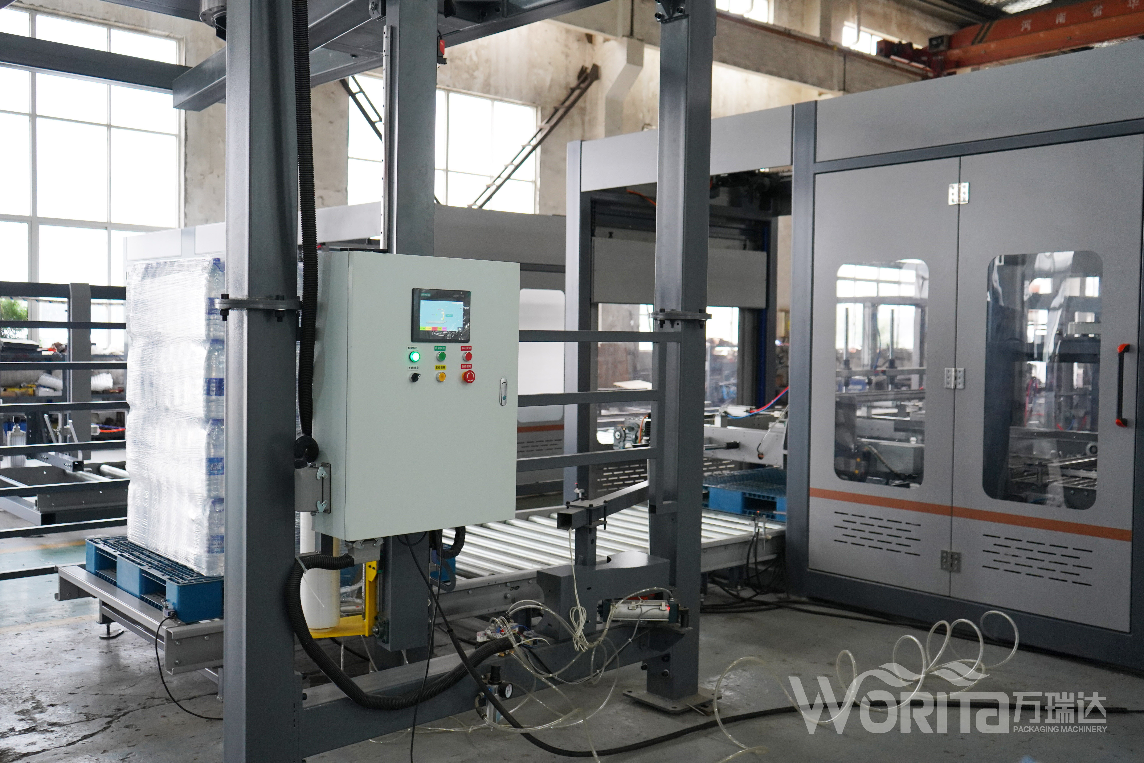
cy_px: 382
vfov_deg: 40.0
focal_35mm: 33
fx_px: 1049
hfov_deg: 57.2
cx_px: 572
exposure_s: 1/160
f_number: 4
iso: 2000
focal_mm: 33
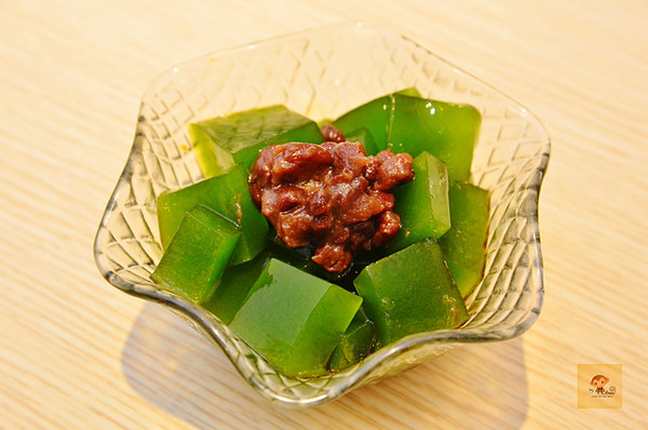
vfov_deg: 18.1
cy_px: 215
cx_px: 324
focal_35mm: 75
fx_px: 1348
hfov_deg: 27.0
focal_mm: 50
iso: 800
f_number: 5.6
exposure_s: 1/60
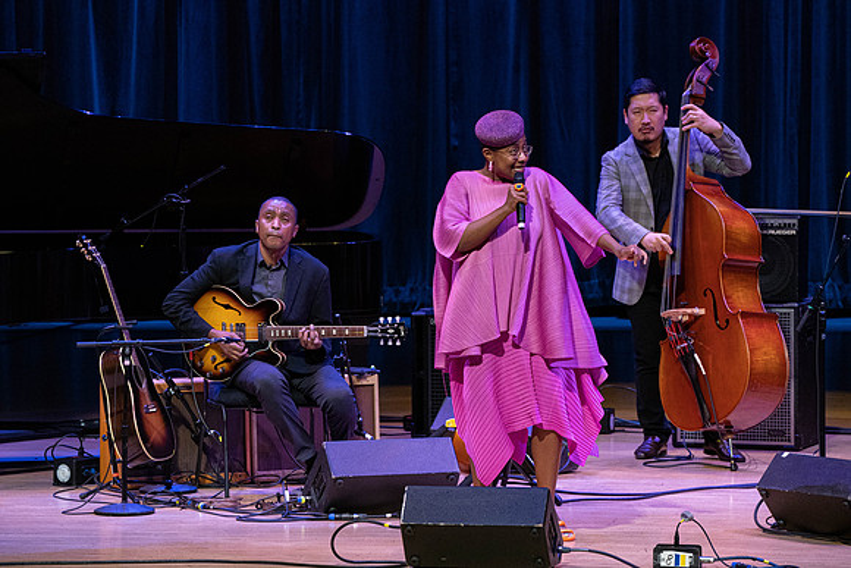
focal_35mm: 306
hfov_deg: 6.7
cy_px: 302
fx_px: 7246
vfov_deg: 4.5
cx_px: 398
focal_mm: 288
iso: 4000
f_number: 8
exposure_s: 1/320
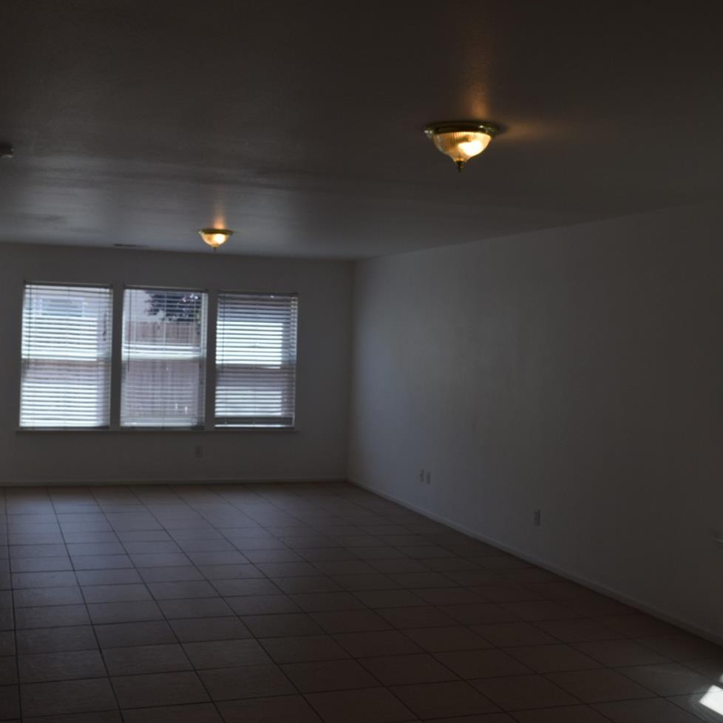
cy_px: 359
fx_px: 1016
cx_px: 306
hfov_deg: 39.1
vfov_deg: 39.2
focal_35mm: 43
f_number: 6.3
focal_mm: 22
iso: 200
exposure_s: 1/200
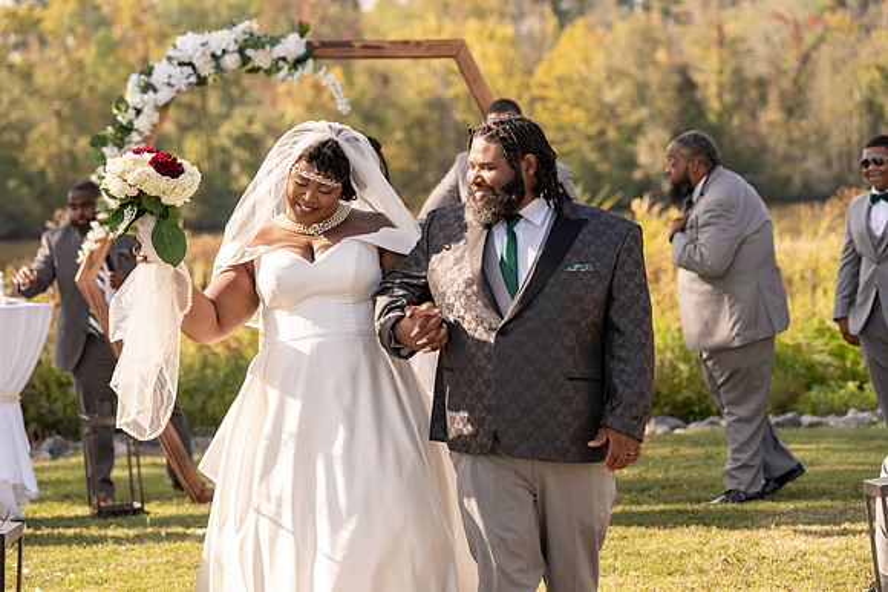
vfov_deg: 13.1
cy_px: 294
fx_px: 2579
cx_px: 451
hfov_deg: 19.5
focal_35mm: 105
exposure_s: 1/500
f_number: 4
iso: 100
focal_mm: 102
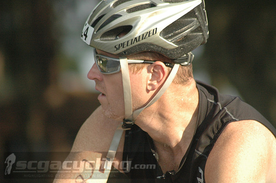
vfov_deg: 3.0
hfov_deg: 4.6
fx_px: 3445
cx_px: 138
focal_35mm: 450
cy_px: 92
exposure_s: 1/1250
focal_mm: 300
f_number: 5.6
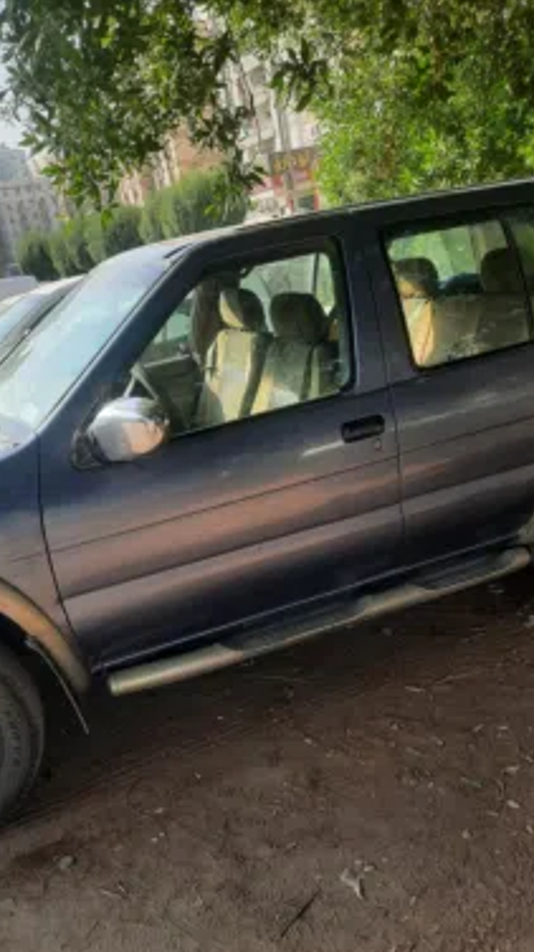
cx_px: 197
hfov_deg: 39.8
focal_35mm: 29
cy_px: 504
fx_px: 731
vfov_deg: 66.0
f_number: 2
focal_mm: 4.6
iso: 32
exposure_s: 1/250
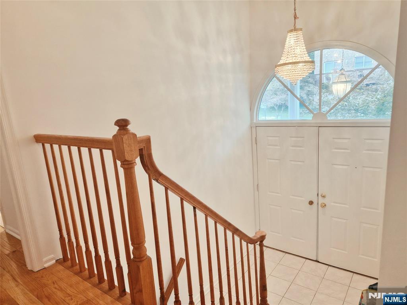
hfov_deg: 73.9
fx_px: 270
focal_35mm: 23
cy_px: 152
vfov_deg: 58.9
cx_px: 204
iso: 320
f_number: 1.8
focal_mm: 5.4
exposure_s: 1/120
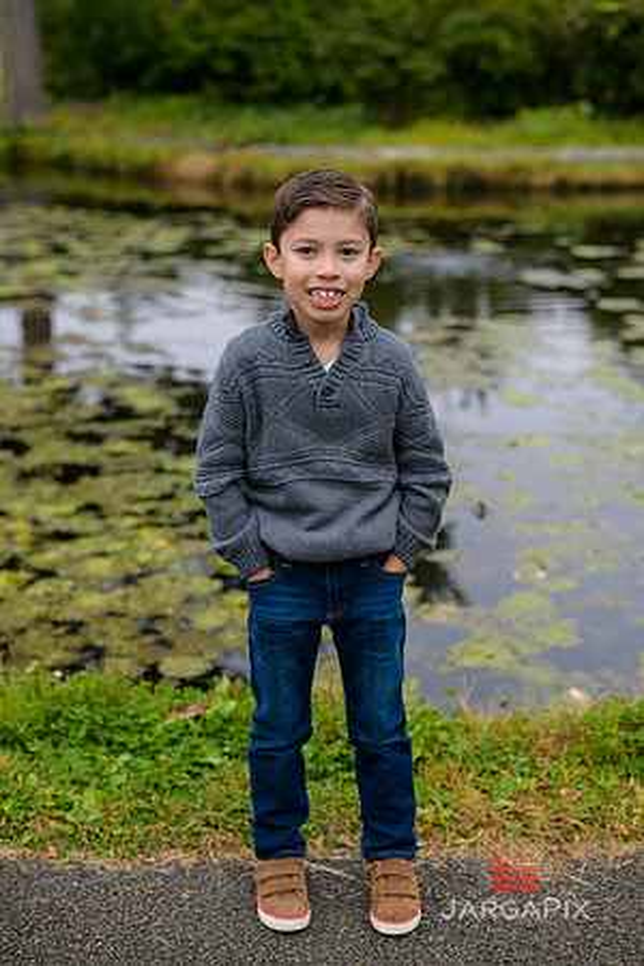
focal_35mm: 50
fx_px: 1342
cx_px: 322
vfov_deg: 39.6
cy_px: 483
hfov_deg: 27.0
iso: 200
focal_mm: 50
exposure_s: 1/400
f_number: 3.2
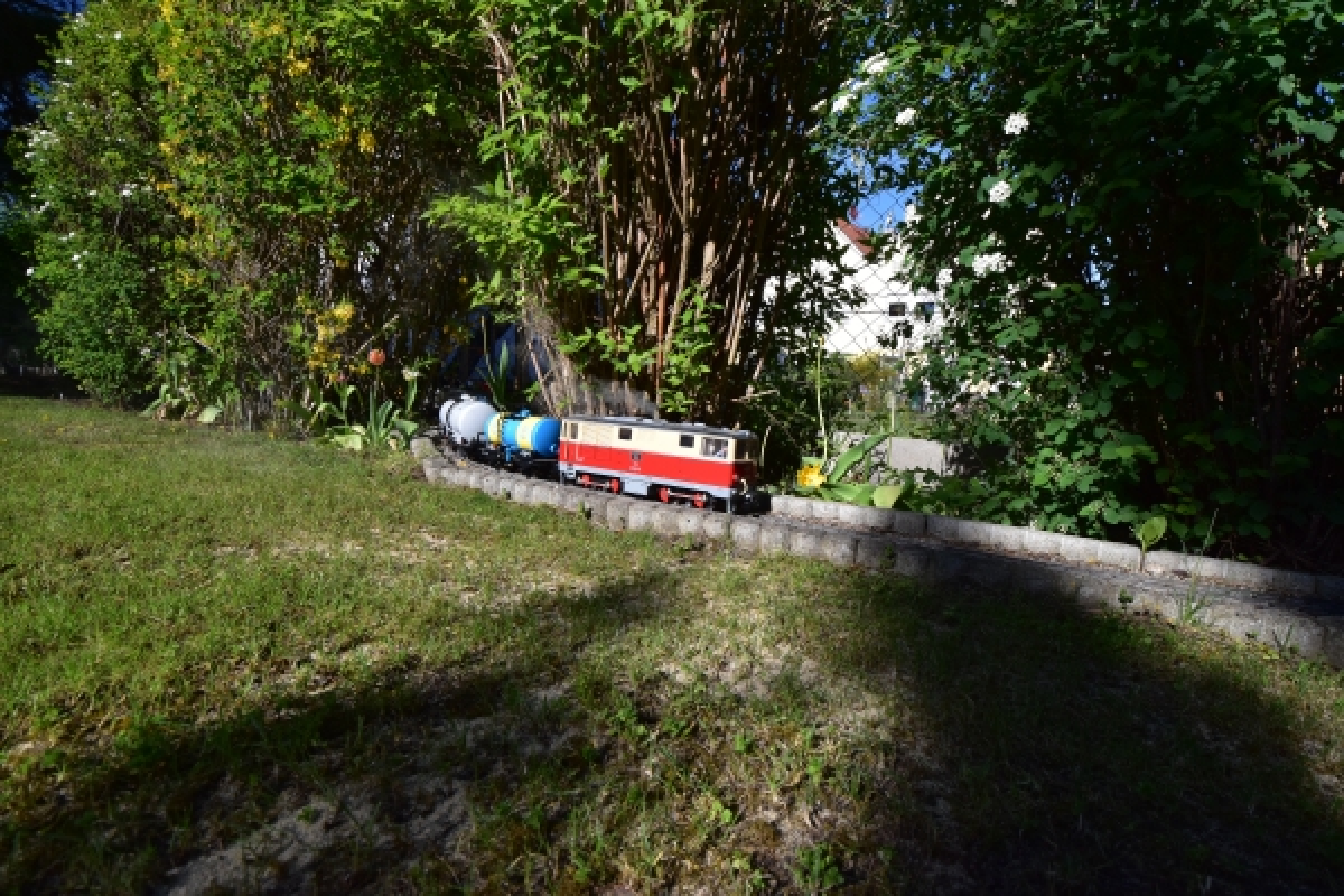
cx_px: 672
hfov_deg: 95.0
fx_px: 616
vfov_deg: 72.1
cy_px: 448
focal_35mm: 16
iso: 400
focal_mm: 11
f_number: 10
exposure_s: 1/200
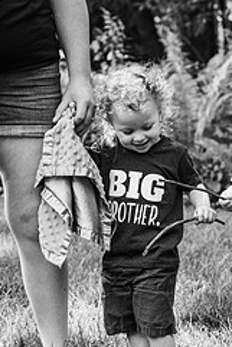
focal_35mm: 101
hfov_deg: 13.4
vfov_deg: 20.1
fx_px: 975
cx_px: 222
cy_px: 224
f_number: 2.8
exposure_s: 1/640
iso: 320
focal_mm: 42
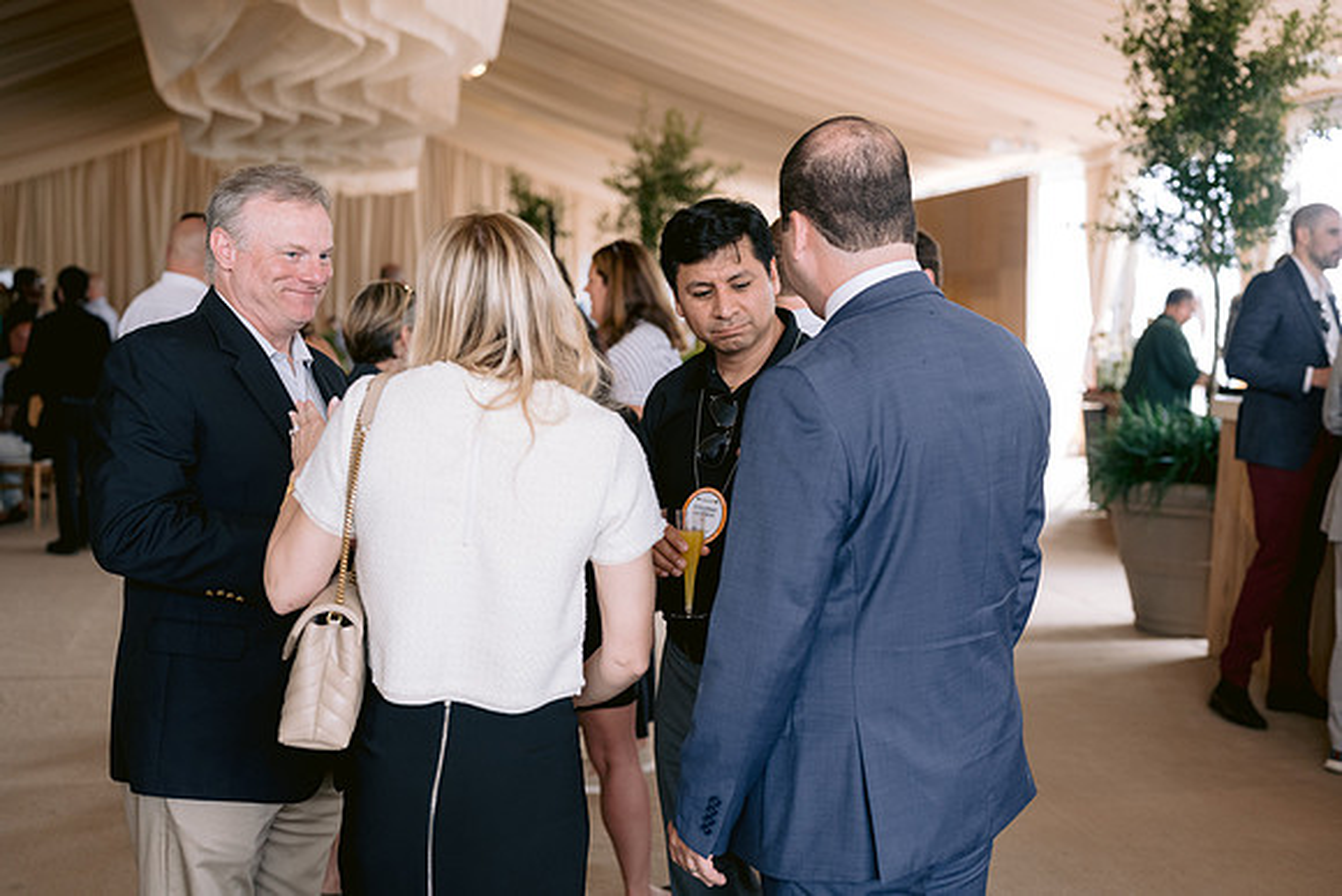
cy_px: 448
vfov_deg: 27.0
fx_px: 1864
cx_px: 671
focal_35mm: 50
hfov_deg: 39.6
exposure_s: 1/200
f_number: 3.2
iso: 640
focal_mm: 50
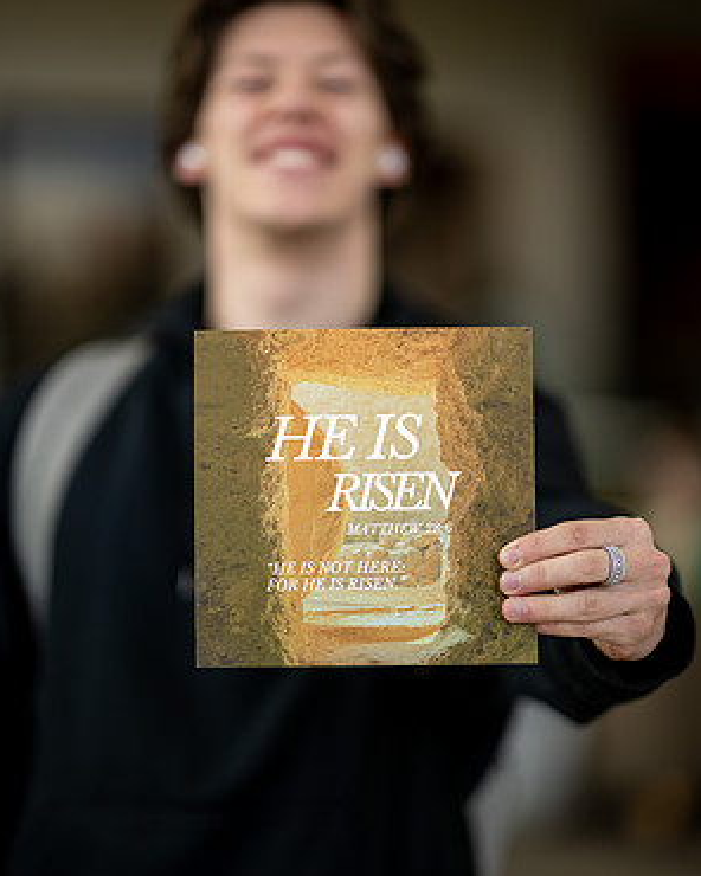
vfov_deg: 16.0
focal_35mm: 120
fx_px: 3112
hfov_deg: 12.9
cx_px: 350
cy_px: 436
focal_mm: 105
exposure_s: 1/800
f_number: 1.4
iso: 100
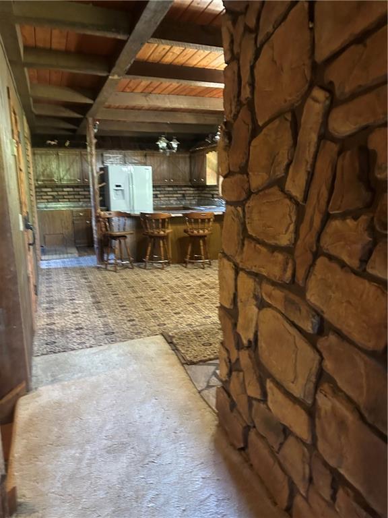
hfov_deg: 56.8
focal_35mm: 24
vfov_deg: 71.6
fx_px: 359
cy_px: 259
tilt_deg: -13.4
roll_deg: -0.1
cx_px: 194
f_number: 1.78
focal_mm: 6.86
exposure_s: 1/38
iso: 1000
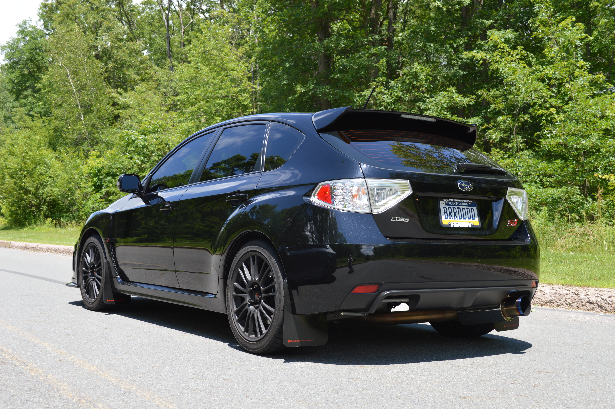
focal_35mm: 45
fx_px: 768
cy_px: 204
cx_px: 308
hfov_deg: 43.6
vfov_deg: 29.8
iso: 100
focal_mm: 30
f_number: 5.6
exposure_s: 1/125
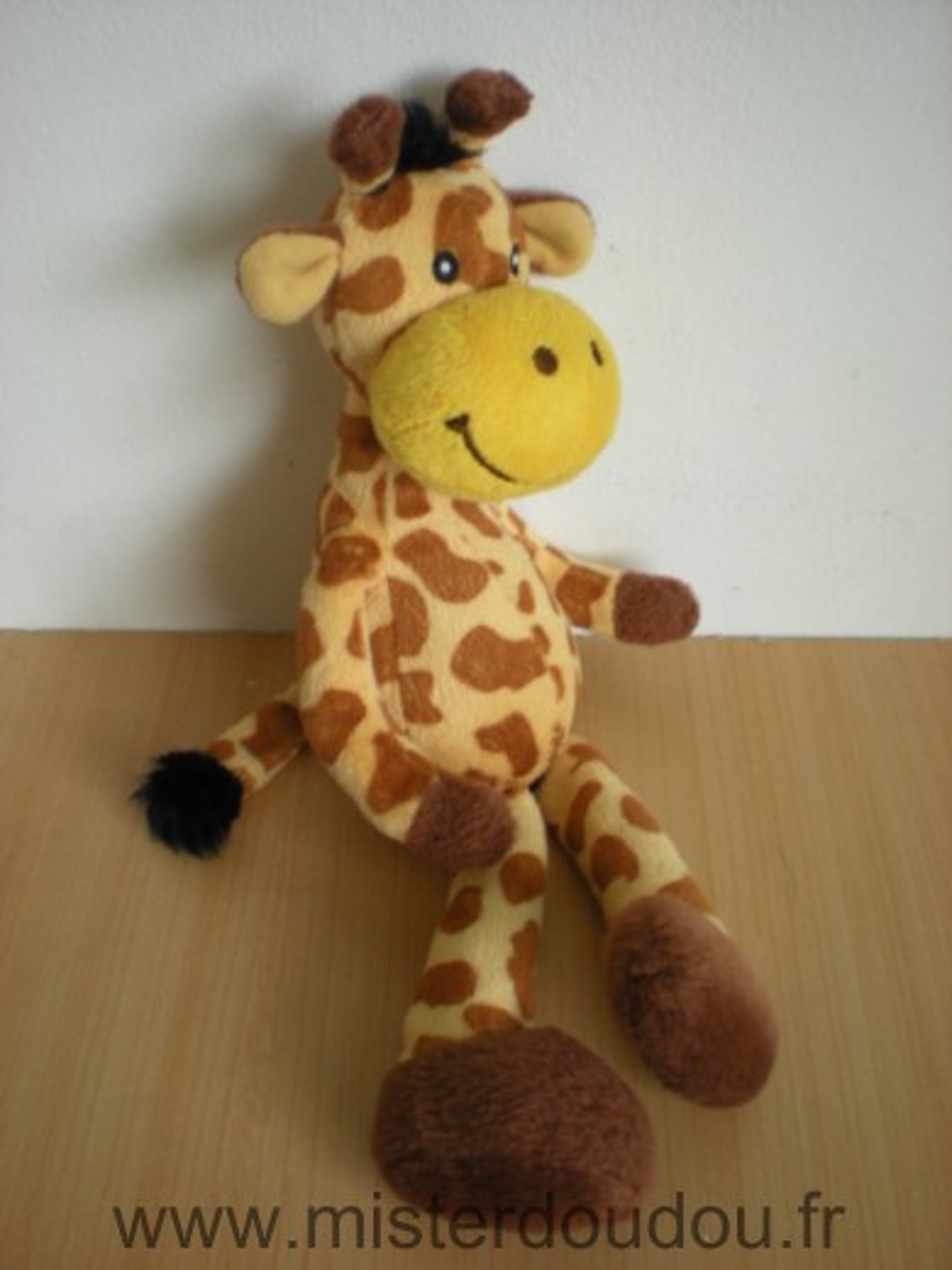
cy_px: 635
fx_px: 1393
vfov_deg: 49.0
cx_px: 476
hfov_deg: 37.7
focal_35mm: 38
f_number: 3.1
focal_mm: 6.3
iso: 200
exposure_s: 1/14.8
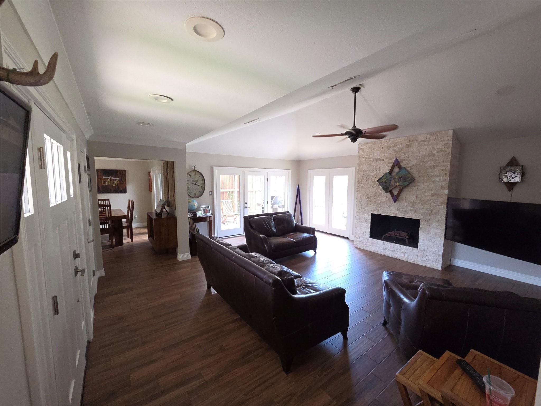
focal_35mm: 13
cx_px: 270
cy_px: 203
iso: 320
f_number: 2.2
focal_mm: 2.2
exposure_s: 1/60
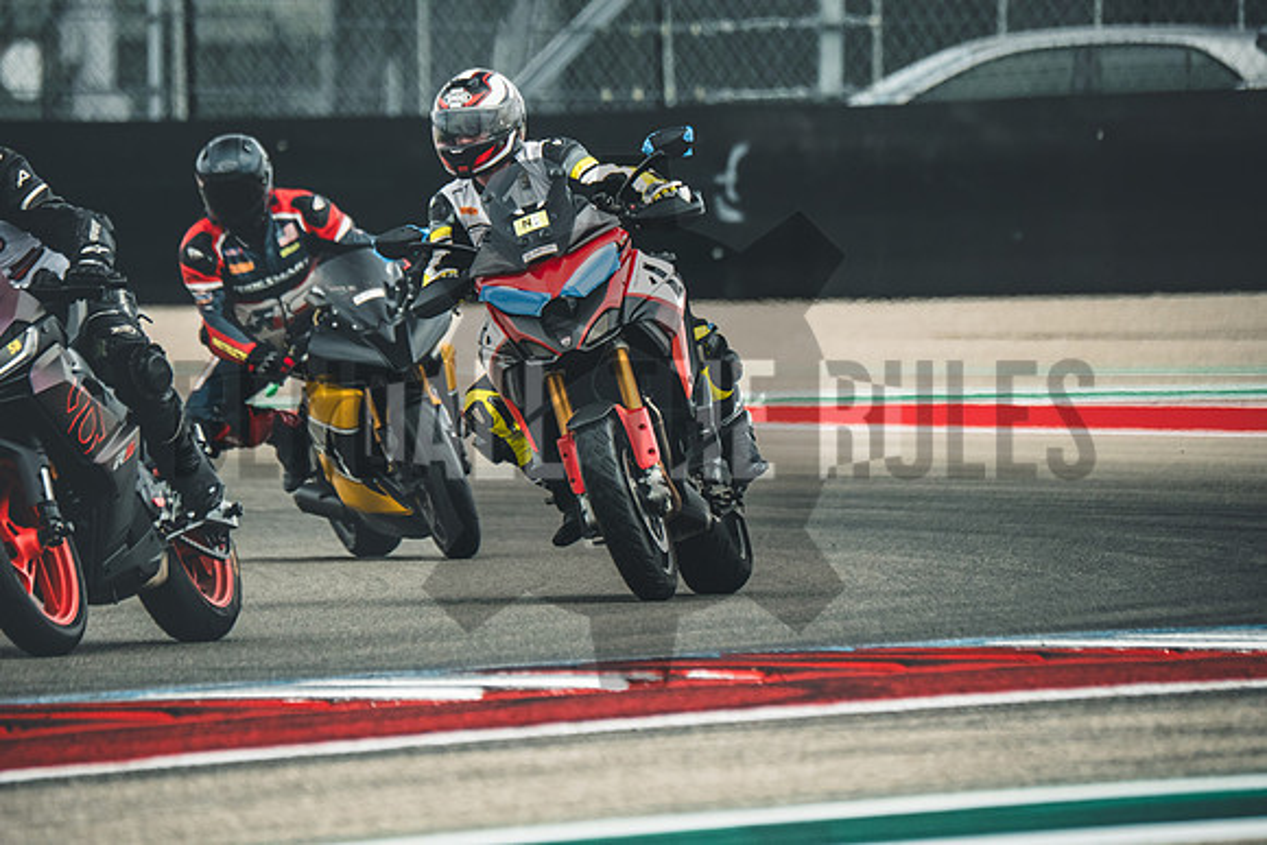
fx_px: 21121
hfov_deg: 3.4
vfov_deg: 2.3
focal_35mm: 600
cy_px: 422
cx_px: 634
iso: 1600
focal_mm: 400
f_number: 5.6
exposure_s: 1/1250
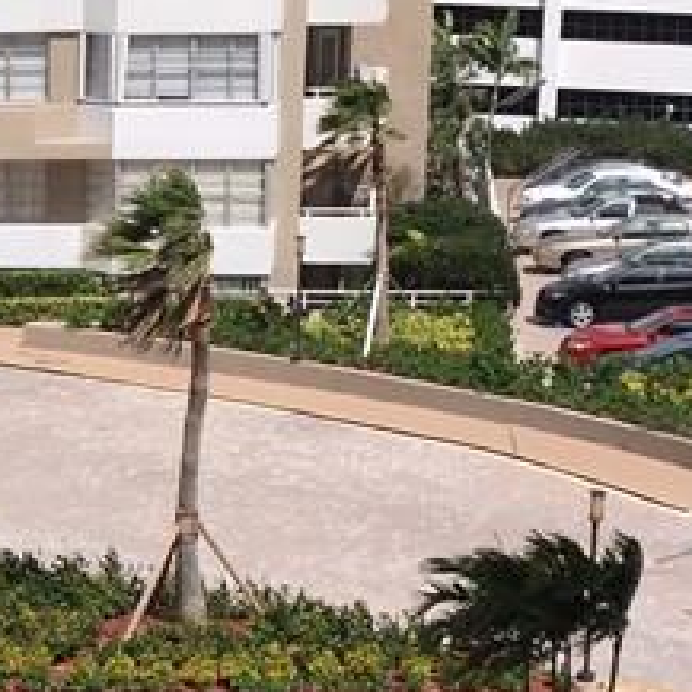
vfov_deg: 14.2
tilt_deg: -14.7
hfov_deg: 13.6
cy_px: 657
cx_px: -348
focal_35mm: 121
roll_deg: +0.4
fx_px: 2737
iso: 40
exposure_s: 1/4405
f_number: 2.2
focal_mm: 4.15
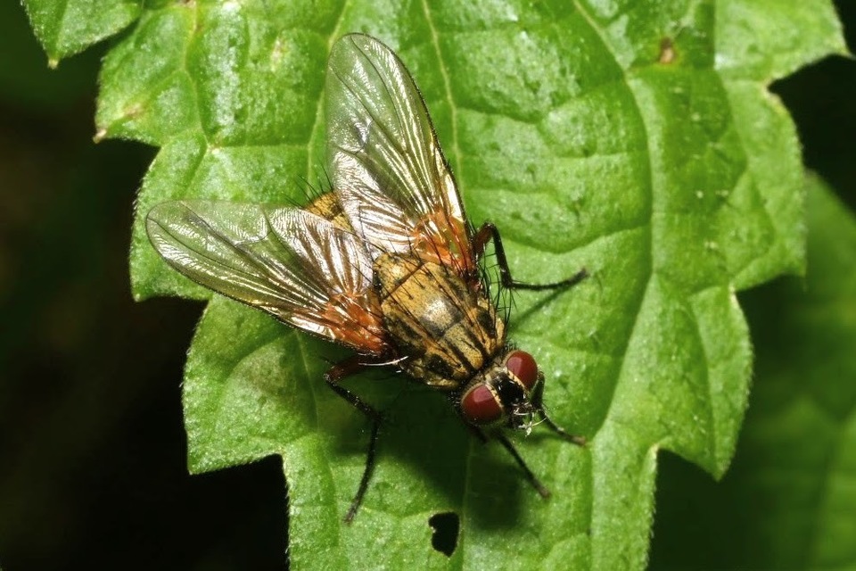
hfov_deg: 13.0
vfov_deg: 8.7
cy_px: 286
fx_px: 3745
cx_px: 428
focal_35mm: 158
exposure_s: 1/60
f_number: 32
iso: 250
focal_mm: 105
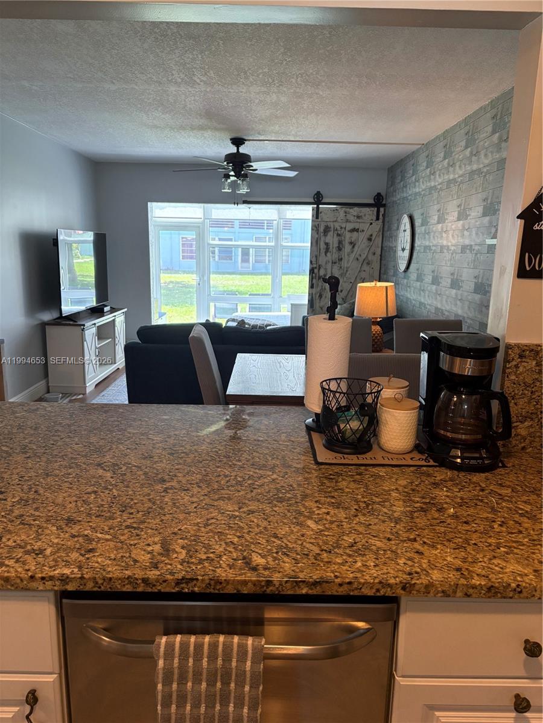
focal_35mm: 26
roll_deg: -1.8
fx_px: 544
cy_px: 362
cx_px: 272
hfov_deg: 53.1
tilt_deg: -12.2
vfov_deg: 67.3
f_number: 1.6
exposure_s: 1/120
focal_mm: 5.96
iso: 250
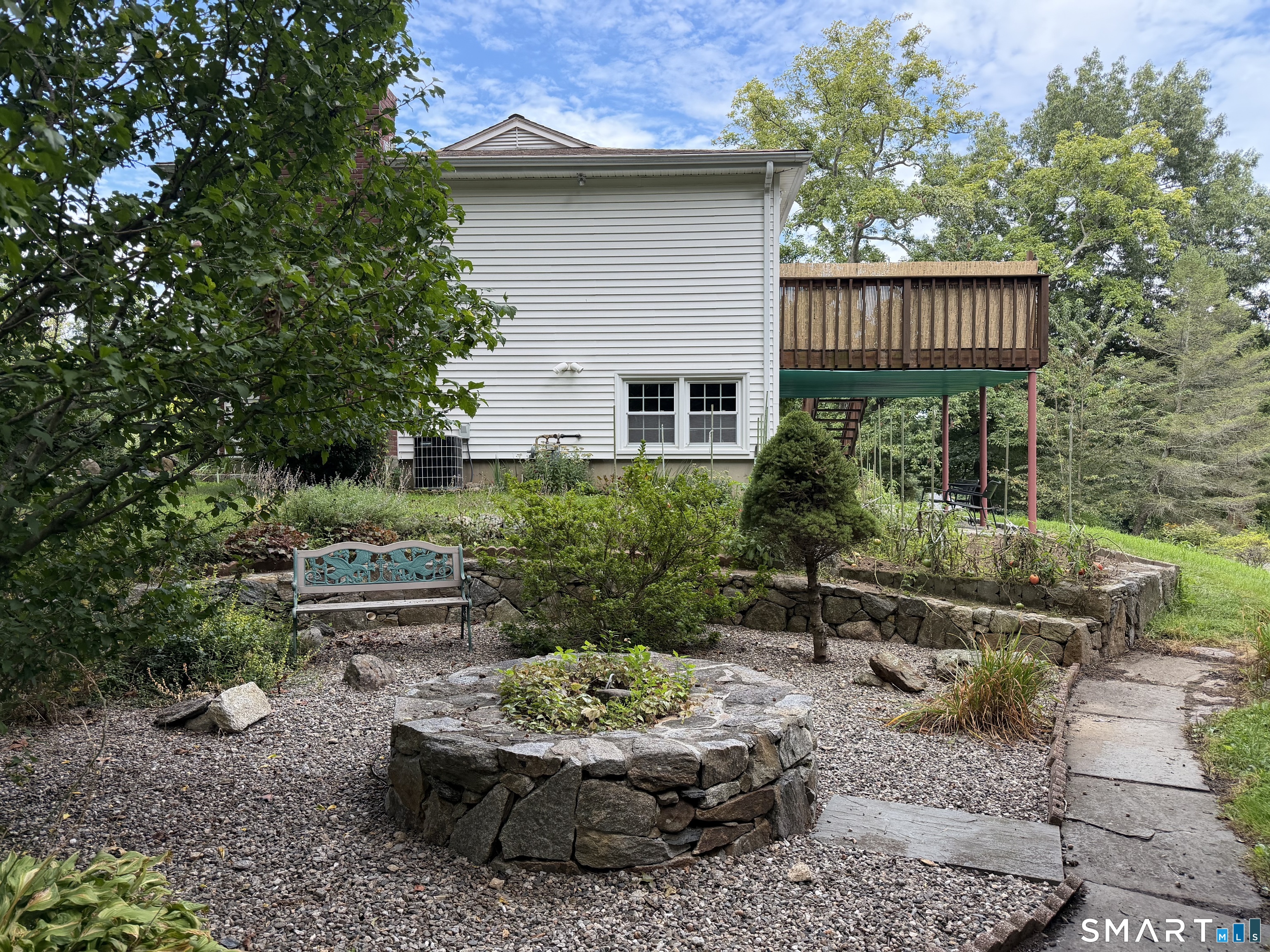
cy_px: 476
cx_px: 635
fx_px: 881
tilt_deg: +0.0
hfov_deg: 71.6
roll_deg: +0.4
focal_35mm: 24
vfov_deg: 56.8
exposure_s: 1/1139
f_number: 1.78
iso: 100
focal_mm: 6.76
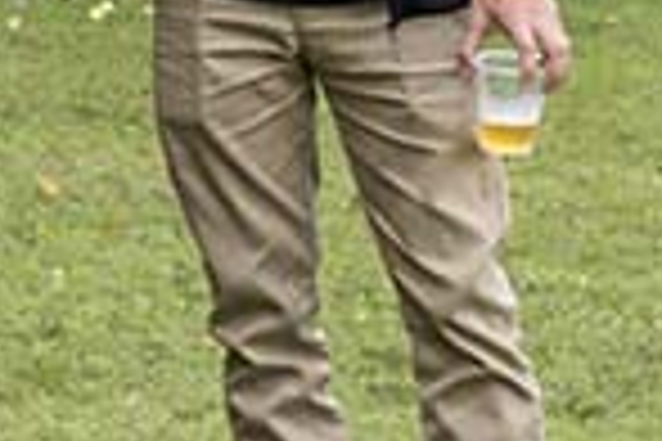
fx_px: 6619
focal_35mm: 360
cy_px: 22
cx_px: -1329
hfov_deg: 5.4
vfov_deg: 3.8
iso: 4000
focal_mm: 55
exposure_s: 1/250
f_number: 8
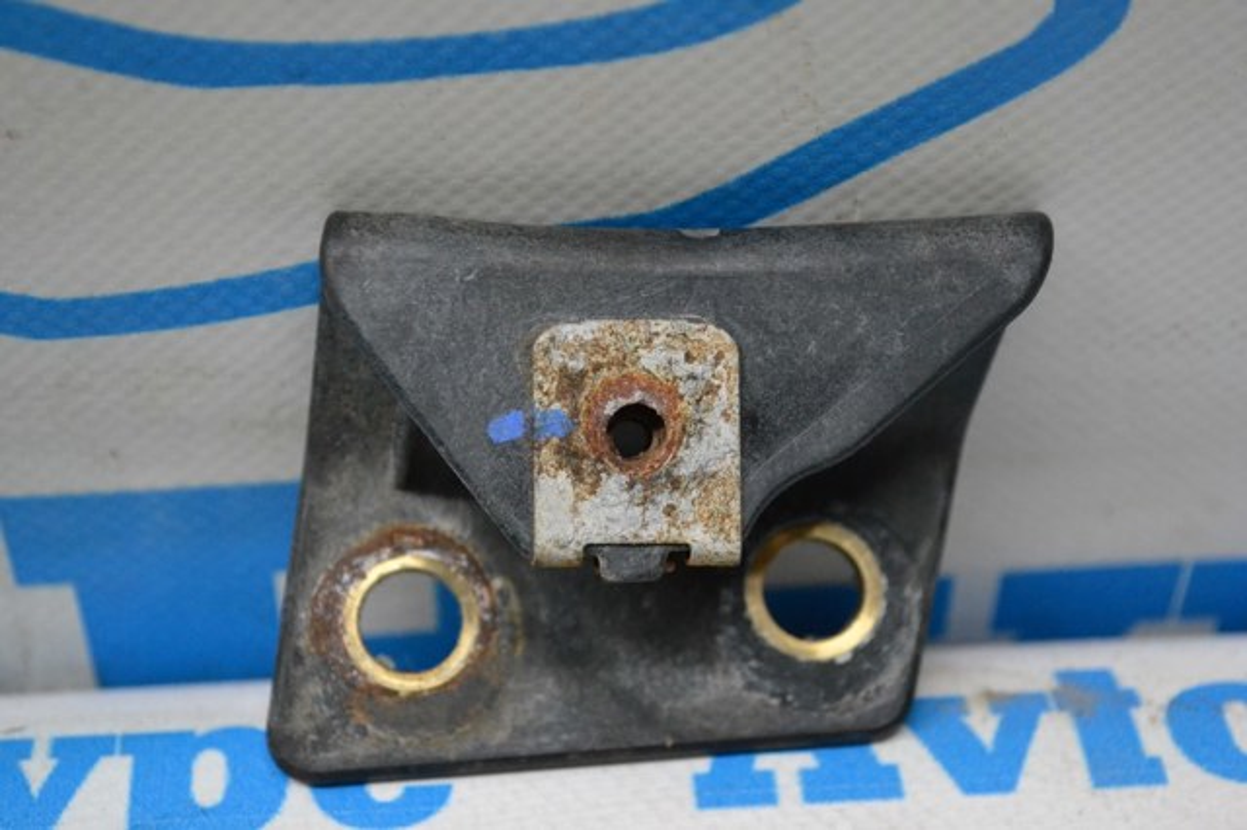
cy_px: 415
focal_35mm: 82
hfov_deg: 24.6
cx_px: 624
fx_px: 2856
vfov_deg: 16.5
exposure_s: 1/250
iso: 3200
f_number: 5.6
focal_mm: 55
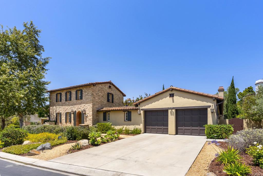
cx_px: 132
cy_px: 88
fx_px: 132
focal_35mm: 18
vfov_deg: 67.5
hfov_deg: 90.0
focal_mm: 18
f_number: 8
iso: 500
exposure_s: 1/500
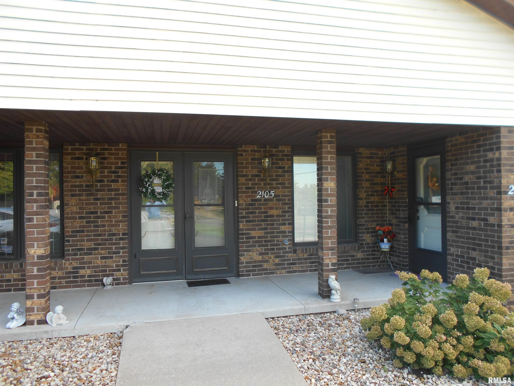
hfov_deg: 67.3
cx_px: 257
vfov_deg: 53.1
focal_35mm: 26
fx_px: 386
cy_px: 193
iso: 80
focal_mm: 4.6
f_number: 3.2
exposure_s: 1/80
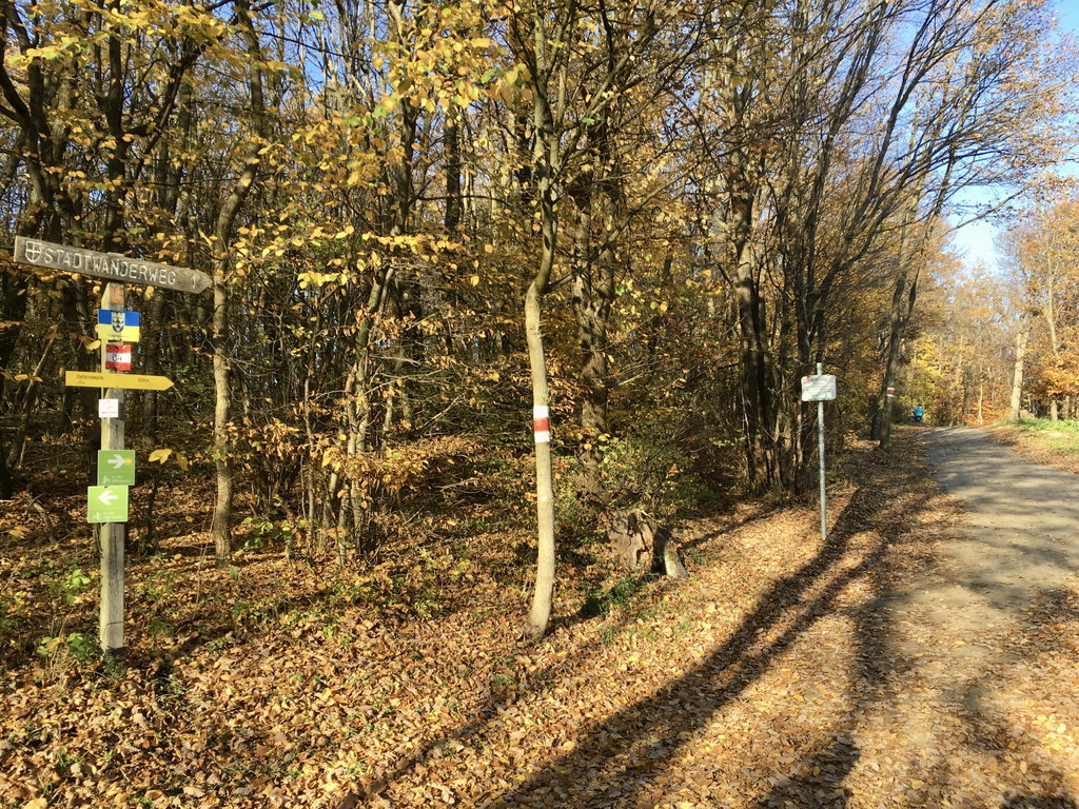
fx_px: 904
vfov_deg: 48.2
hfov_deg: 61.7
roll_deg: +2.1
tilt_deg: +6.2
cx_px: 540
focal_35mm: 29
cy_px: 404
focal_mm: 4.15
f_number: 2.2
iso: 25
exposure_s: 1/299
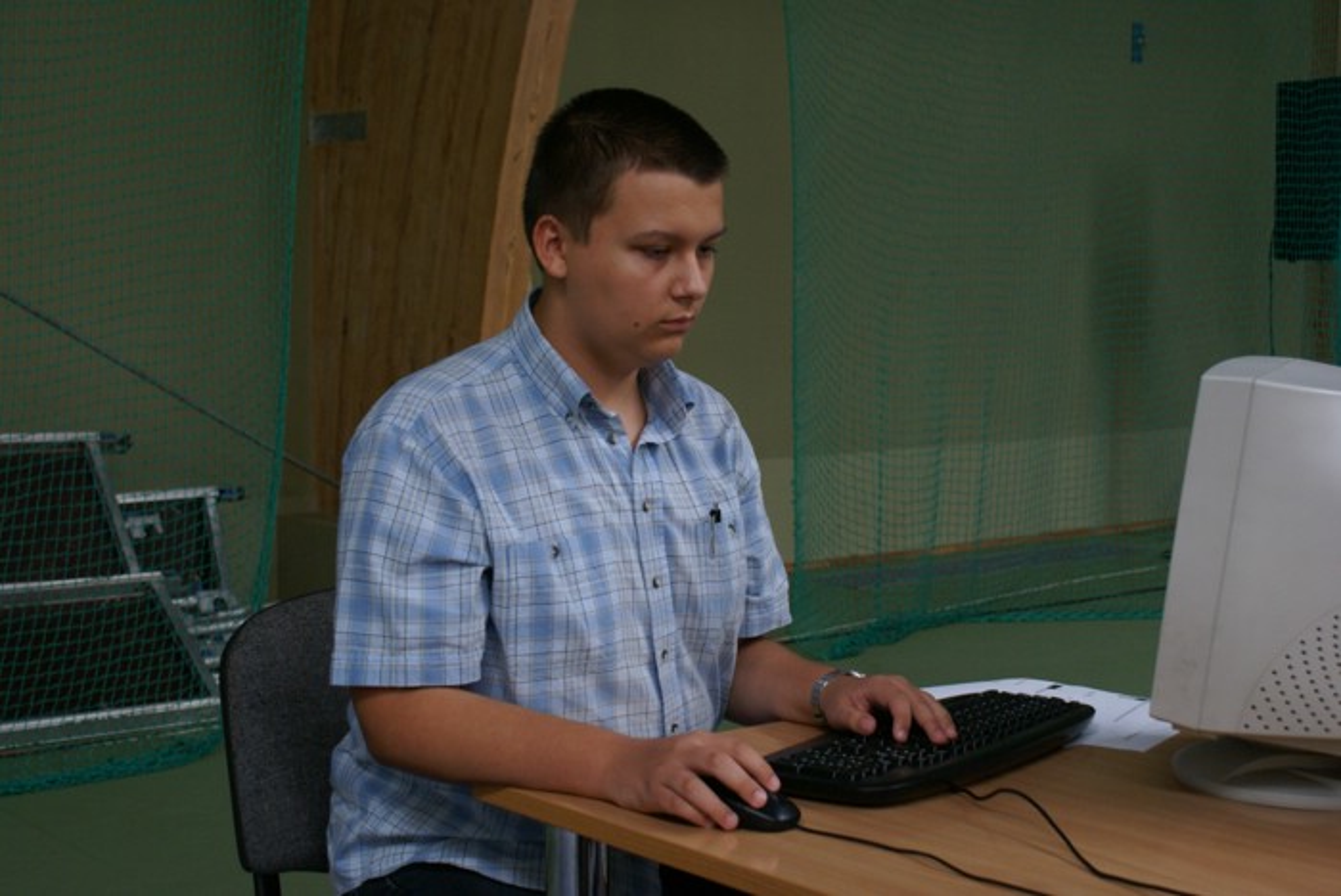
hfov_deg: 37.8
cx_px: 670
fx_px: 1957
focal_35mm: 52
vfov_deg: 25.8
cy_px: 448
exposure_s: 1/40
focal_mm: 35
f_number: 5.6
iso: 400
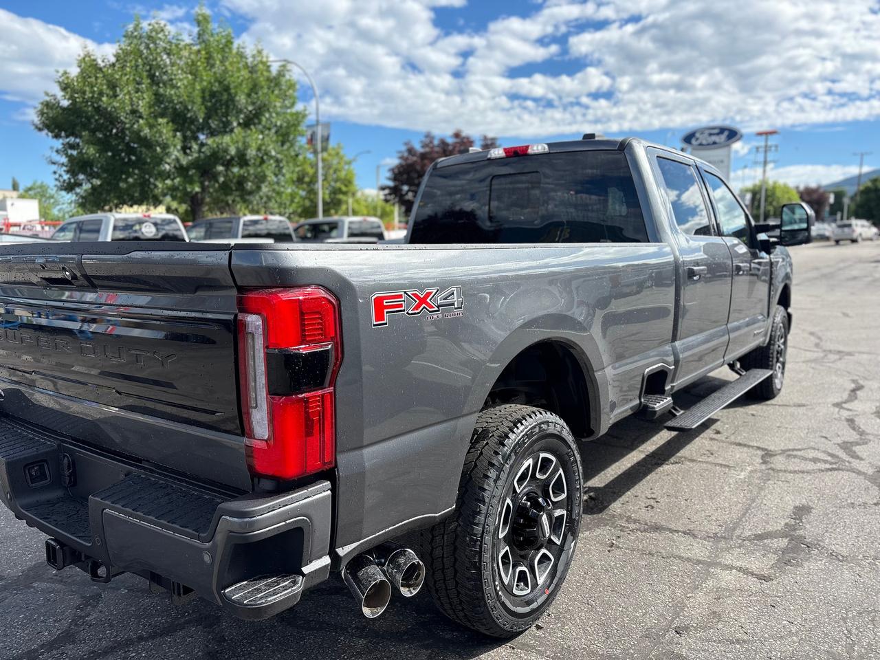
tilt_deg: -7.3
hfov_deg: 67.3
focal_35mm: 26
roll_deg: +0.4
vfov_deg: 53.1
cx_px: 440
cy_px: 330
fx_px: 661
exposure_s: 1/1901
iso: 50
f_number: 1.6
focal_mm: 5.96
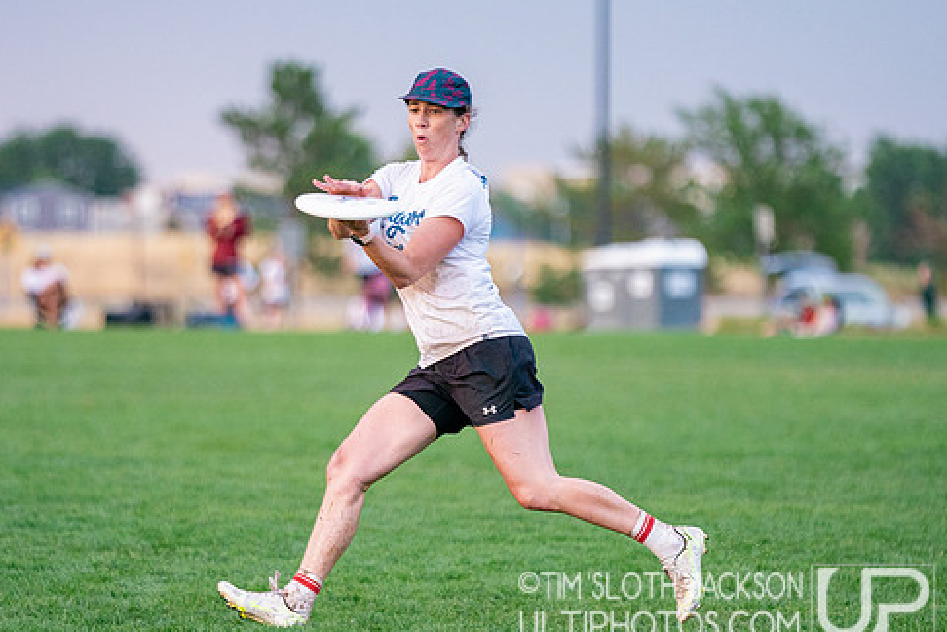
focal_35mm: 301
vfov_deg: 4.6
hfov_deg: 6.8
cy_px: 359
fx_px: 7917
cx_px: 432
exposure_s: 1/2500
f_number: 2.8
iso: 1600
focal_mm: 200
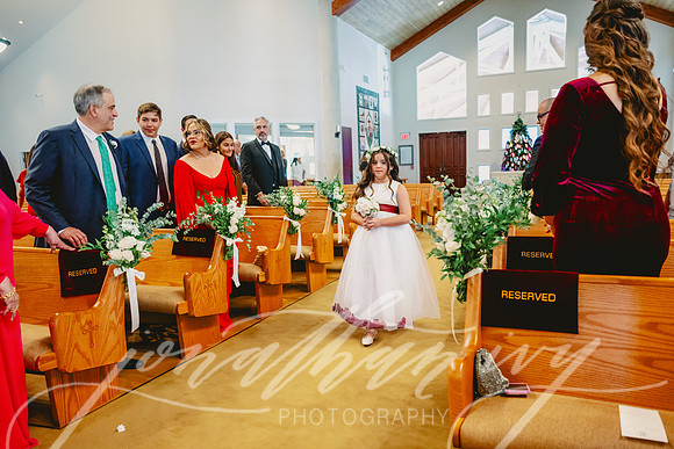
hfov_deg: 66.4
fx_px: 515
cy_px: 224
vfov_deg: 47.2
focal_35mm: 28
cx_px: 337
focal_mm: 27.5
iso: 2500
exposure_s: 1/320
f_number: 2.8
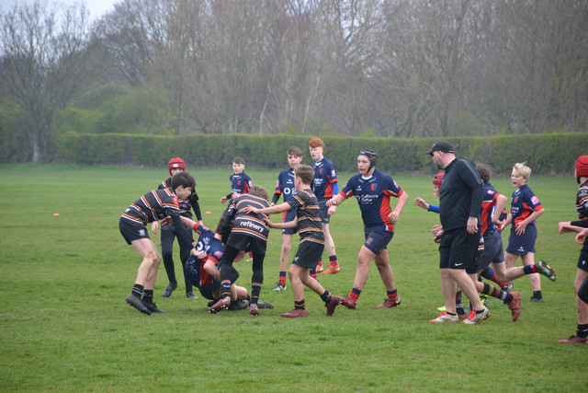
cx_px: 294
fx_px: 3431
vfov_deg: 6.5
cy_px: 196
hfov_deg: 9.8
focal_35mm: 210
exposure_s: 1/320
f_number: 5.6
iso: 400
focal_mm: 140
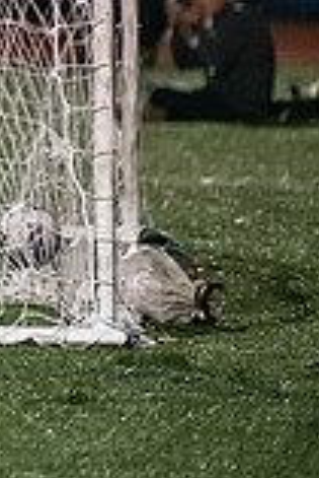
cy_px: -47
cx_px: -547
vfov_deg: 2.8
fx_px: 9774
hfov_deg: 1.9
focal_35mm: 737
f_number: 2.8
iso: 8000
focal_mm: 200
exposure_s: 1/1000
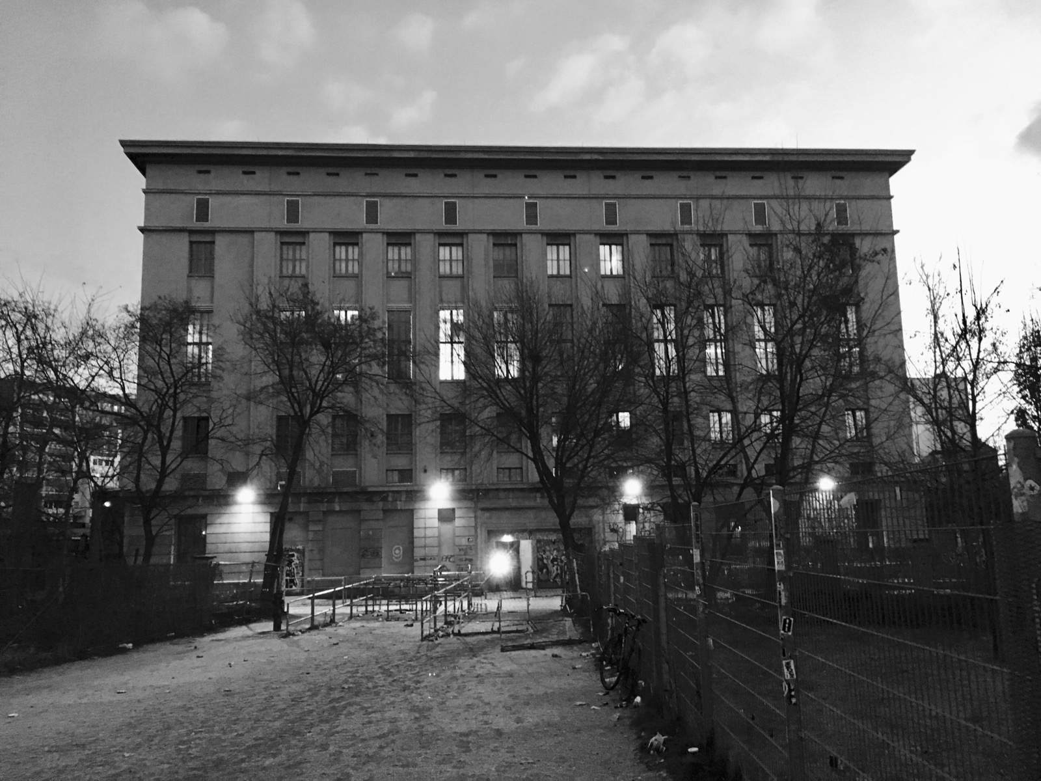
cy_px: 390
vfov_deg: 48.2
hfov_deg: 61.7
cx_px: 520
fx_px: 872
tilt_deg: +9.3
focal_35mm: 29
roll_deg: +1.0
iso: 200
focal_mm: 4.15
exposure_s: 1/17
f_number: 2.2
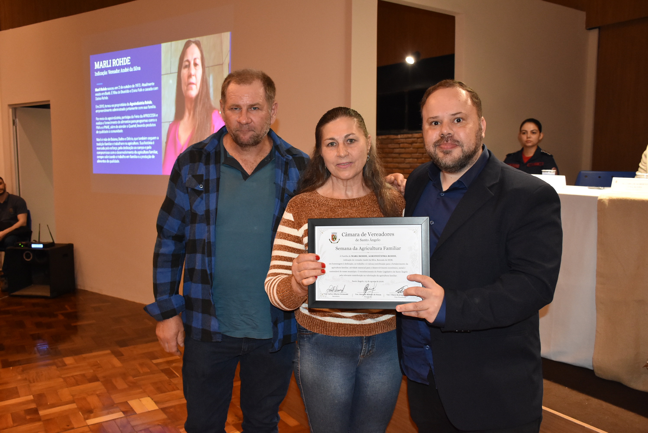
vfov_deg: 43.7
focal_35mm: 30
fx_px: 540
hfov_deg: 61.9
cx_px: 324
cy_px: 216
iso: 2000
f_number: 3.5
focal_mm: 20
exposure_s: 1/60
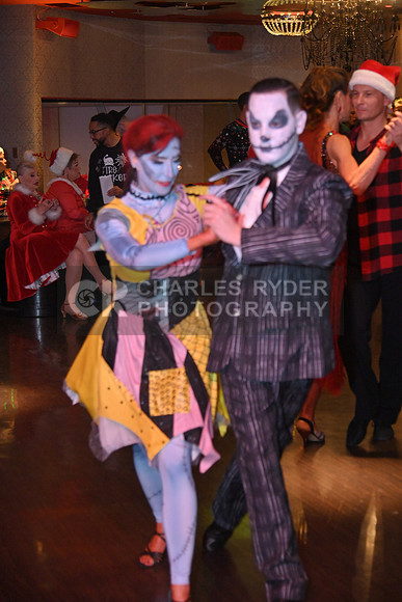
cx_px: 201
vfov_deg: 31.0
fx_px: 1088
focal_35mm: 65
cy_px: 301
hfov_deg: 20.9
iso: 4000
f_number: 4
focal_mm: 65
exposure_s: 1/100
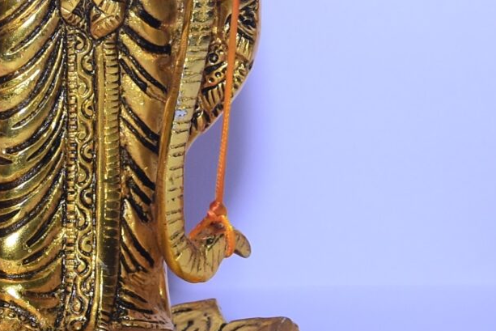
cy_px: -164
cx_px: 93
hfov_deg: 8.6
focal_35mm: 238
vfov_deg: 5.7
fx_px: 3280
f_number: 4.5
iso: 250
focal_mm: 38
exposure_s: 1/125
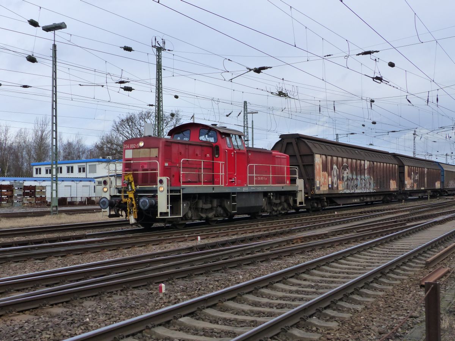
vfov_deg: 32.2
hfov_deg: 42.1
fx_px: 591
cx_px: 228
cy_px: 170
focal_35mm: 45
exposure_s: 1/800
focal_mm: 8.1
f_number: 4
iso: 250
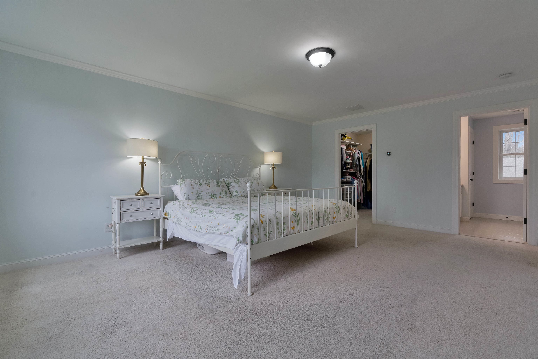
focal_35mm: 16
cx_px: 269
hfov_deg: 96.7
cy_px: 180
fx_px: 239
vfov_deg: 73.8
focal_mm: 16
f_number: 8
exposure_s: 1/500
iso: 800
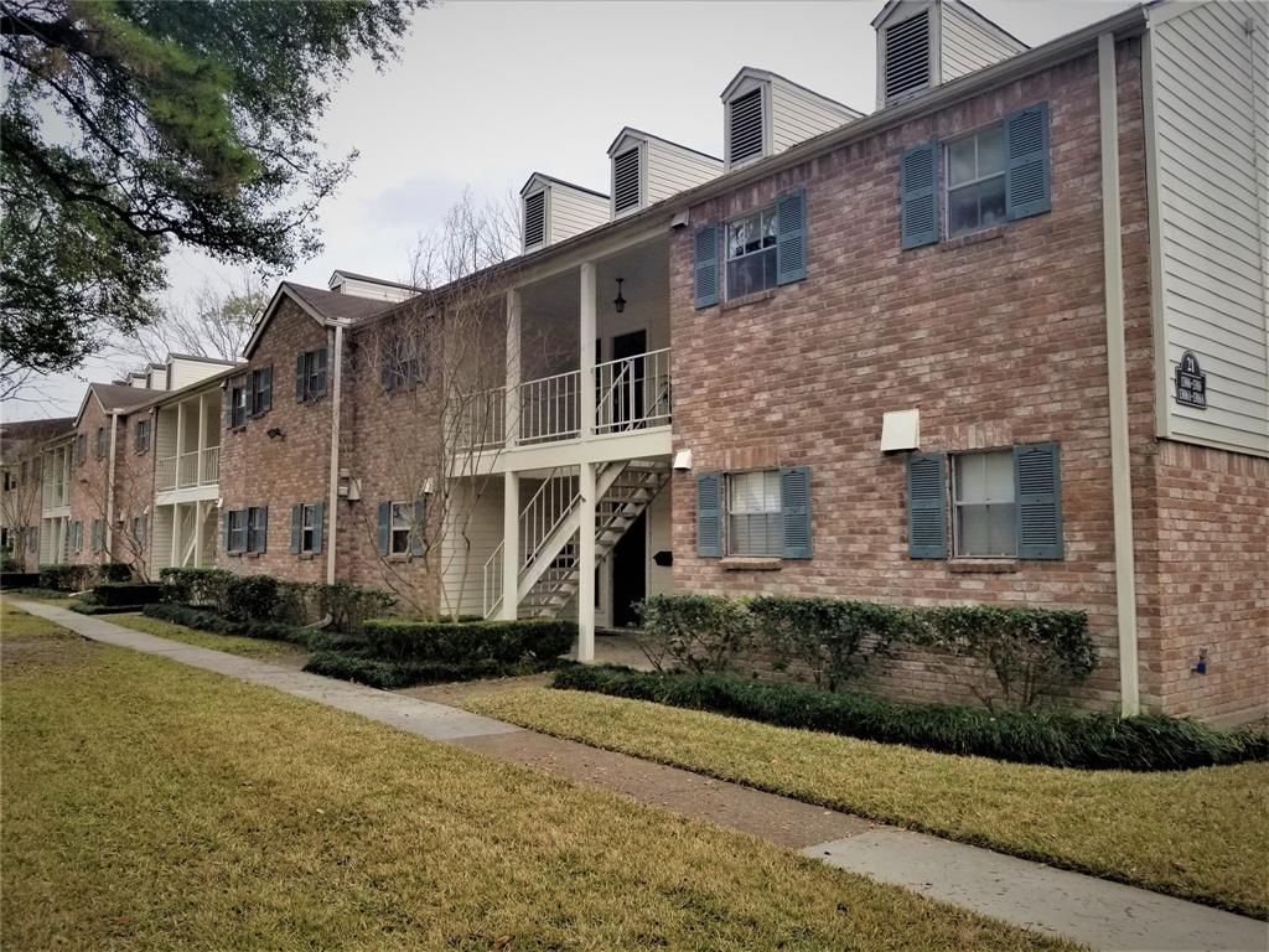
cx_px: 634
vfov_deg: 53.1
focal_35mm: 26
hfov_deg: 67.3
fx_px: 953
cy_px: 476
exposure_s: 1/1492
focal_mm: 4.25
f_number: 1.7
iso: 50
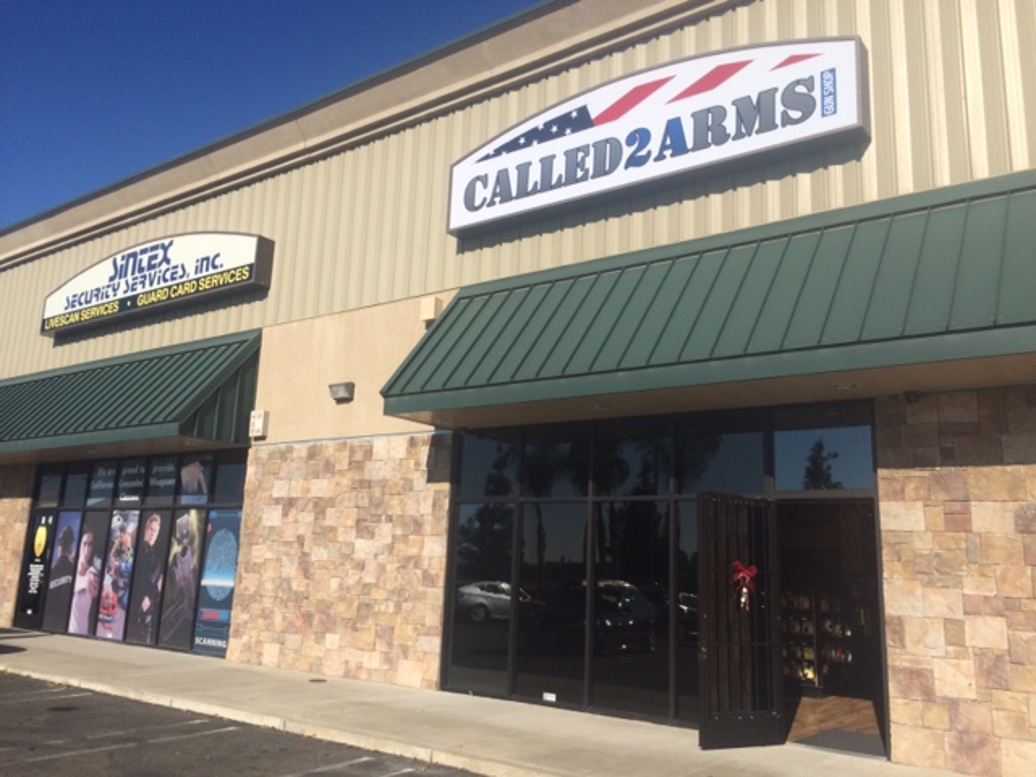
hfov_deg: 61.7
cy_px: 388
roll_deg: -0.7
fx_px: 868
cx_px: 518
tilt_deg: +11.6
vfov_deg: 48.2
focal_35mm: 29
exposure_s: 1/2933
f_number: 2.2
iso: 32
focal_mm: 4.15
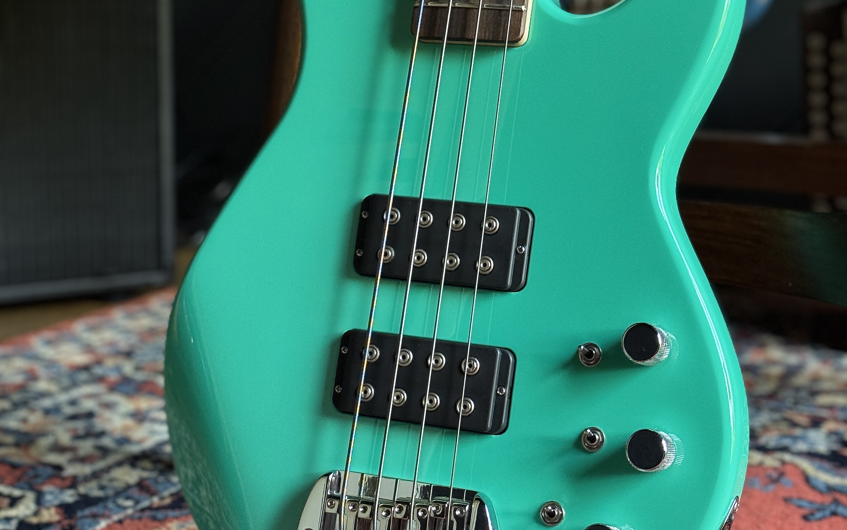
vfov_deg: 19.1
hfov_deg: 30.2
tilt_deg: -8.0
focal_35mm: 68
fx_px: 1570
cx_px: 424
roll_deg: -0.3
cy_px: 193
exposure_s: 1/60
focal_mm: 6.76
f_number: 1.78
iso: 250
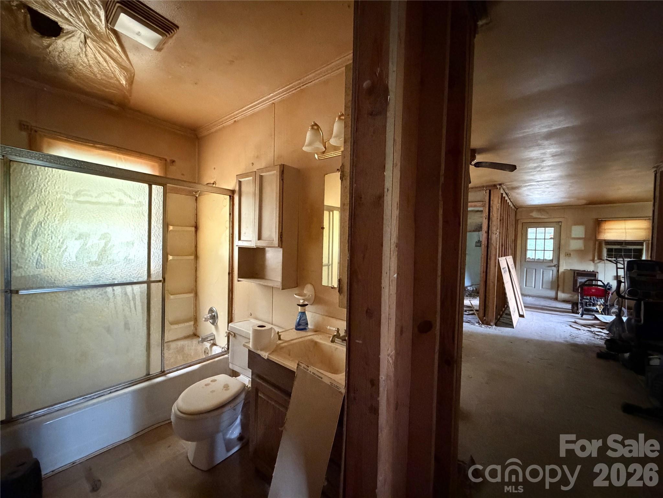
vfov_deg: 85.7
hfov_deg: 102.1
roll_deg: -0.2
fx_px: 268
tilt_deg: -0.9
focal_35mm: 14
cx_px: 332
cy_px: 249
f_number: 2.2
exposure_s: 1/46
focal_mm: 2.22
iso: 1250
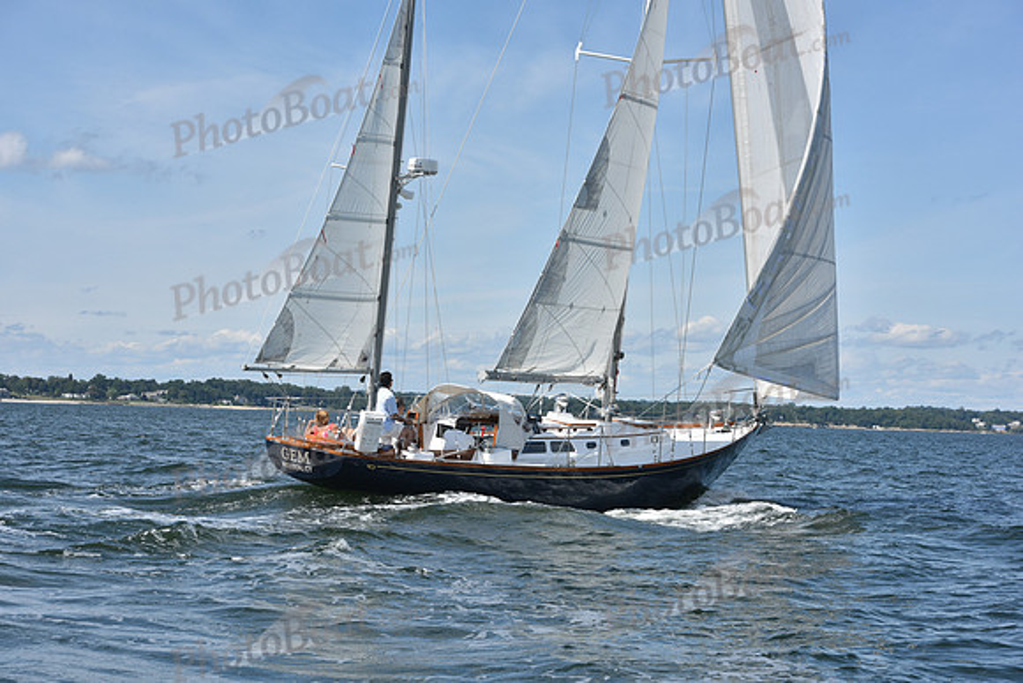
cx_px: 512
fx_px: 1990
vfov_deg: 19.5
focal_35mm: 70
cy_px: 342
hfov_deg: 28.8
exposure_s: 1/1000
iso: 320
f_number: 10
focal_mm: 70
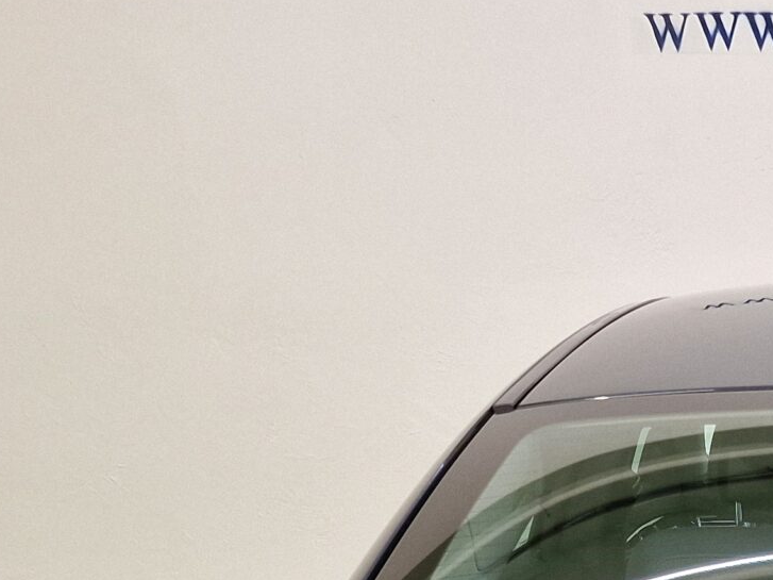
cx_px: 1006
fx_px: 1808
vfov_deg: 16.6
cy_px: 872
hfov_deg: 21.7
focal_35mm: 81
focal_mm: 6.4
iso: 100
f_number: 1.8
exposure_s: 1/100
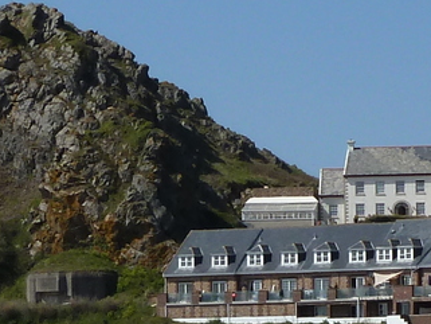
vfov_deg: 6.2
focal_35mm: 239
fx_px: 2977
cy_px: 414
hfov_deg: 8.3
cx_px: 246
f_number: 5.6
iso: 80
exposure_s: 1/500
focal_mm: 7.9
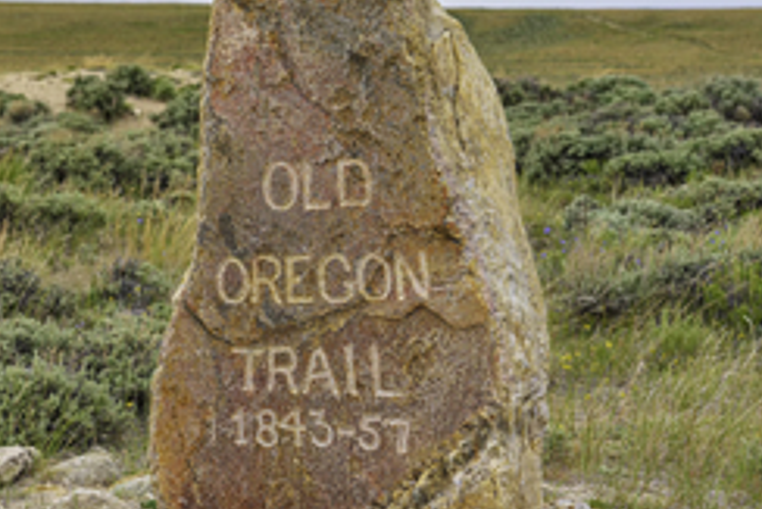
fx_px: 2316
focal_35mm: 109
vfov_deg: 12.5
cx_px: 0
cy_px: 225
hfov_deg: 18.2
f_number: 7.1
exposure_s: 1/1000
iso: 250
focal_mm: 47.6
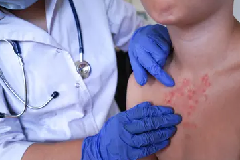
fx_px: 207
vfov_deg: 42.3
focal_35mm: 31
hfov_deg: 60.3
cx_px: 124
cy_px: 78
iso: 500
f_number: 3.5
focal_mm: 29
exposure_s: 1/160
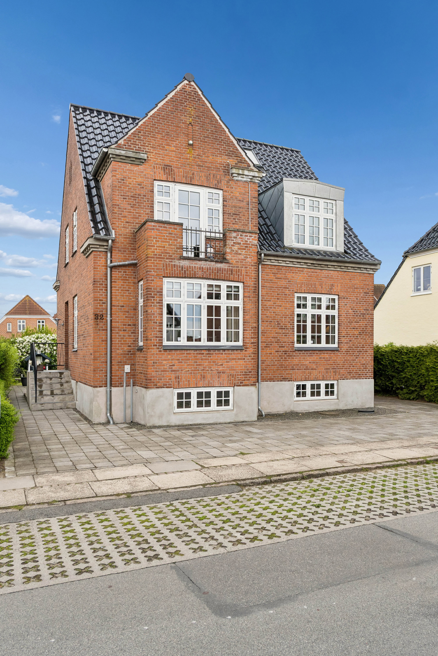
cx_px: 219
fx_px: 493
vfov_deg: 67.4
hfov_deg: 47.9
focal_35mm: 27
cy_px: 328
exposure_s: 1/250
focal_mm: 18
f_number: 8
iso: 250
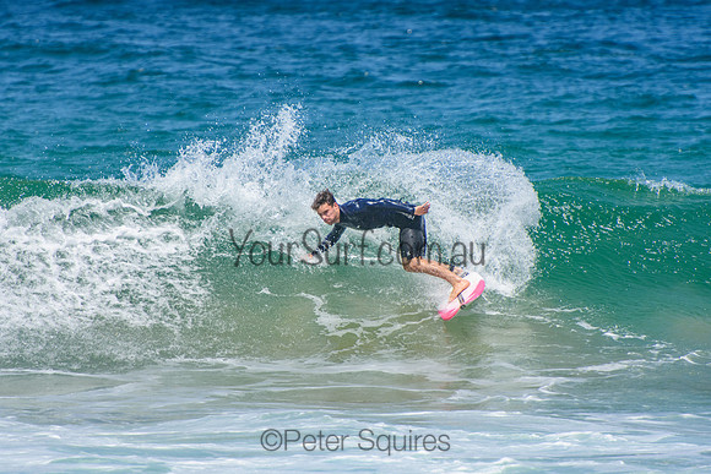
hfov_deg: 3.4
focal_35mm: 600
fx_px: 11852
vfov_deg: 2.3
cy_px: 237
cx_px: 356
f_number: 5.6
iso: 320
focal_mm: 400
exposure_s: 1/2000
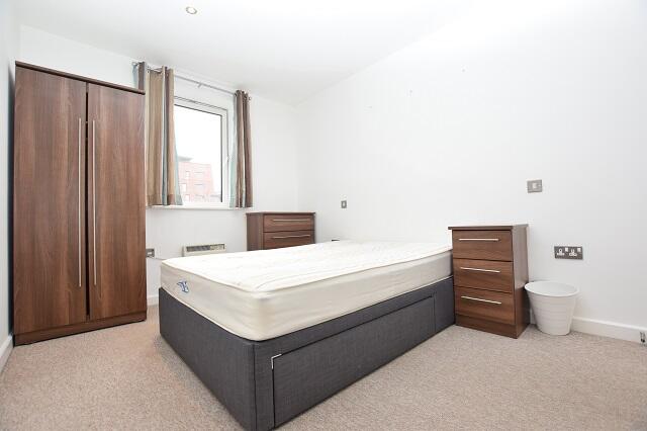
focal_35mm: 15
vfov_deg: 77.3
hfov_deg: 100.4
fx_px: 269
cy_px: 216
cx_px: 324
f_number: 5
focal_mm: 10
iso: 800
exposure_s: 1/100
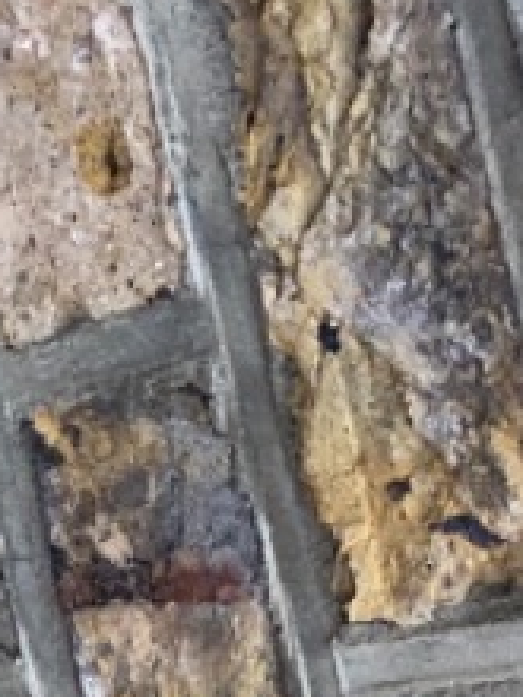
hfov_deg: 9.0
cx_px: -580
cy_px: 1175
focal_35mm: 153
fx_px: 3082
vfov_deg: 12.1
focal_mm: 3.99
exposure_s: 1/40
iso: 25
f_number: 1.8
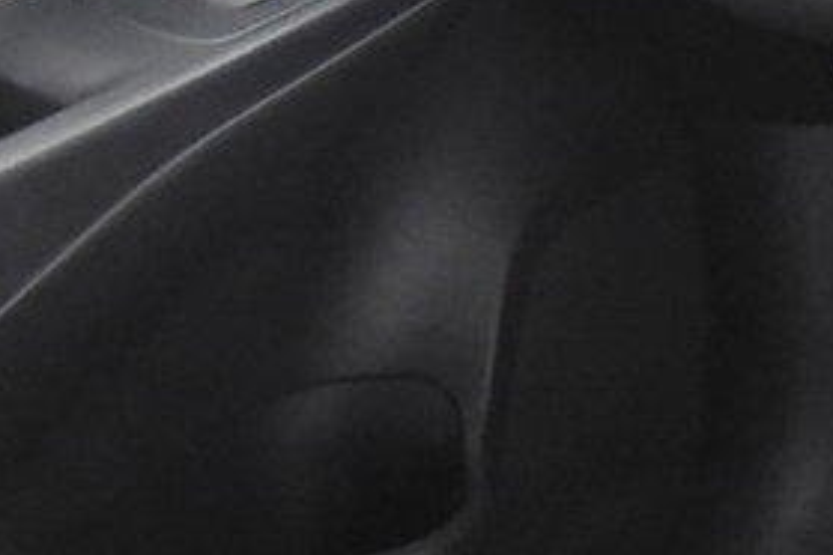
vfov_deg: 10.1
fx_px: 3054
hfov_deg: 14.3
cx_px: 1332
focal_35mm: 132
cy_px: -213
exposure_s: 1/40
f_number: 3
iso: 8000
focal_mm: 24
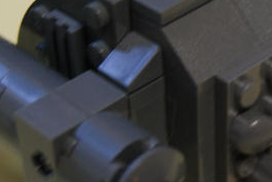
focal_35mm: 144
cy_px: 75
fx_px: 1088
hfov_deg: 14.0
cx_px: 270
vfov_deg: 9.5
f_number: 6.3
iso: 800
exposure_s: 1/25
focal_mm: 40
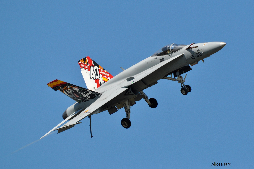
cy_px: 84
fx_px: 5285
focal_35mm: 750
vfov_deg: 1.8
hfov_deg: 2.8
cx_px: 127
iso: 400
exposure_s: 1/2000
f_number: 7.1
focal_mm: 500
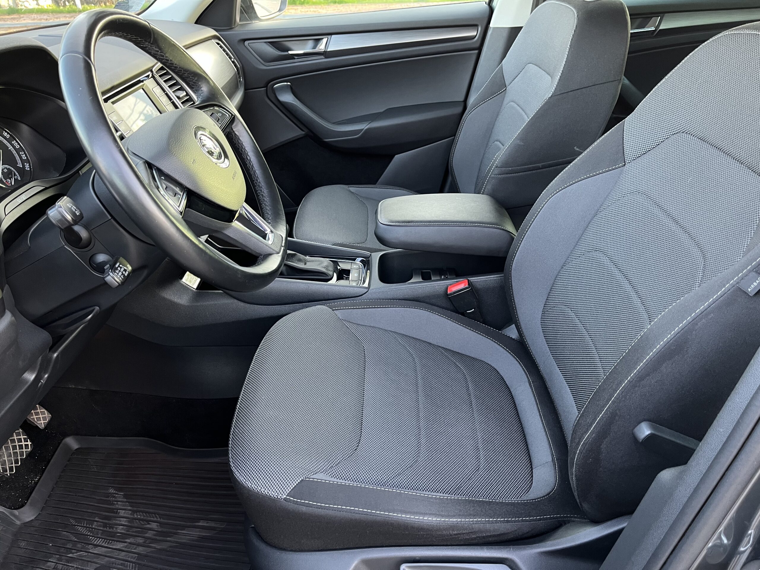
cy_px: 285
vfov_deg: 53.1
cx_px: 380
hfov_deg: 67.3
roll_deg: +1.2
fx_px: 571
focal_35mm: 26
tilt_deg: -28.2
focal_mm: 5.1
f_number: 1.6
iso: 160
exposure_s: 1/60
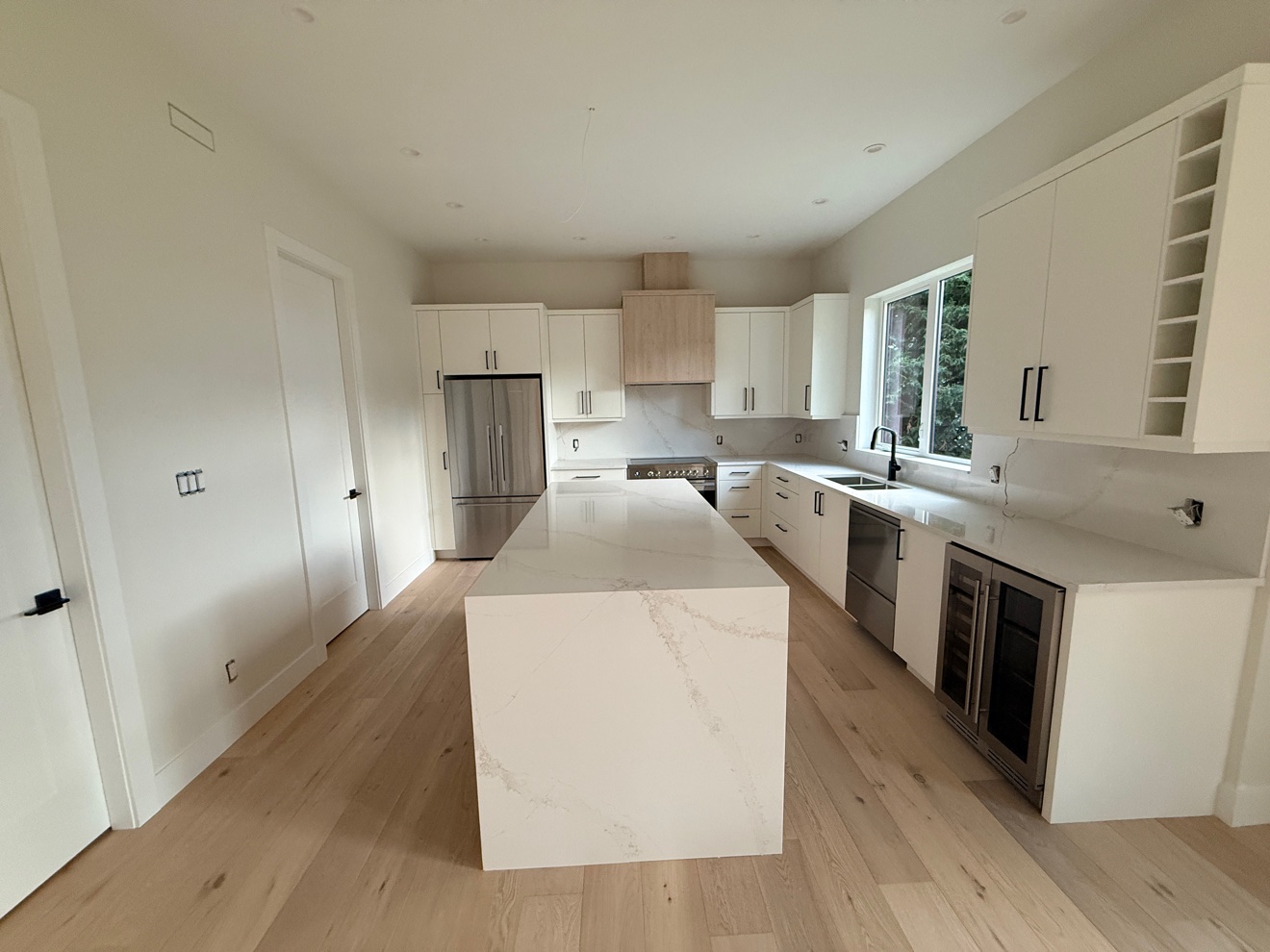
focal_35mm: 14
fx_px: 514
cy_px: 476
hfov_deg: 102.1
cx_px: 635
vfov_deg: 85.7
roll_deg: +1.3
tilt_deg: -7.7
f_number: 2.2
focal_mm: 2.22
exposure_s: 1/81
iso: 320
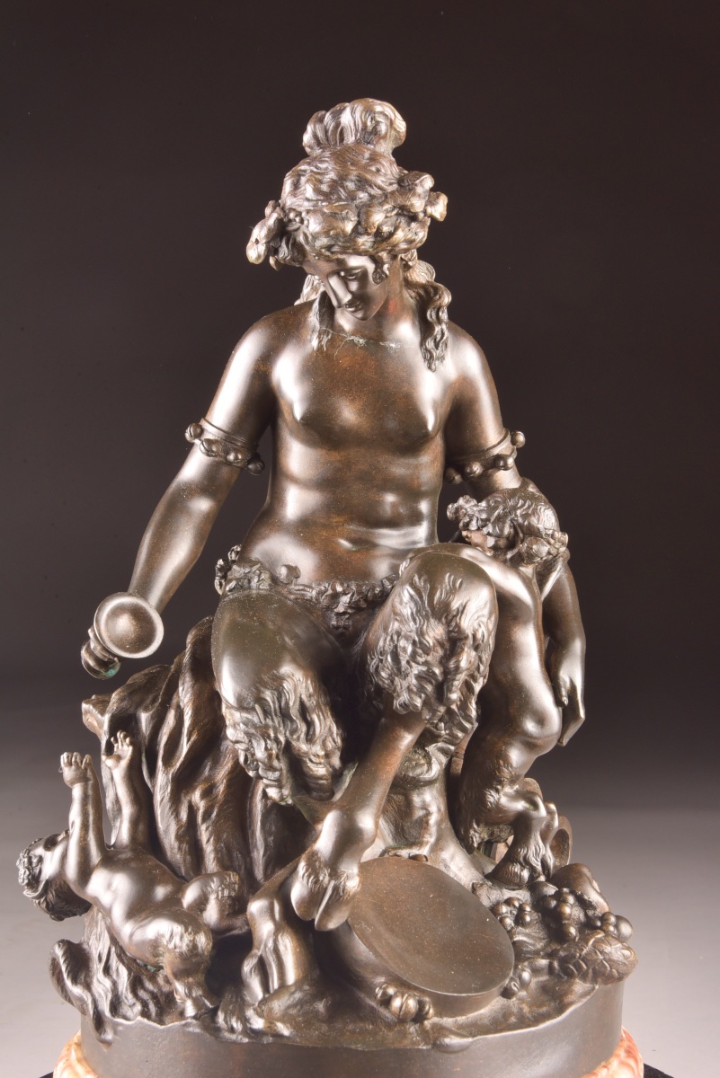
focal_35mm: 82
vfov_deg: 24.8
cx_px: 360
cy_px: 539
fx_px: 2458
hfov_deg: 16.7
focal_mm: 82
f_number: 20
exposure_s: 1/125
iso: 400
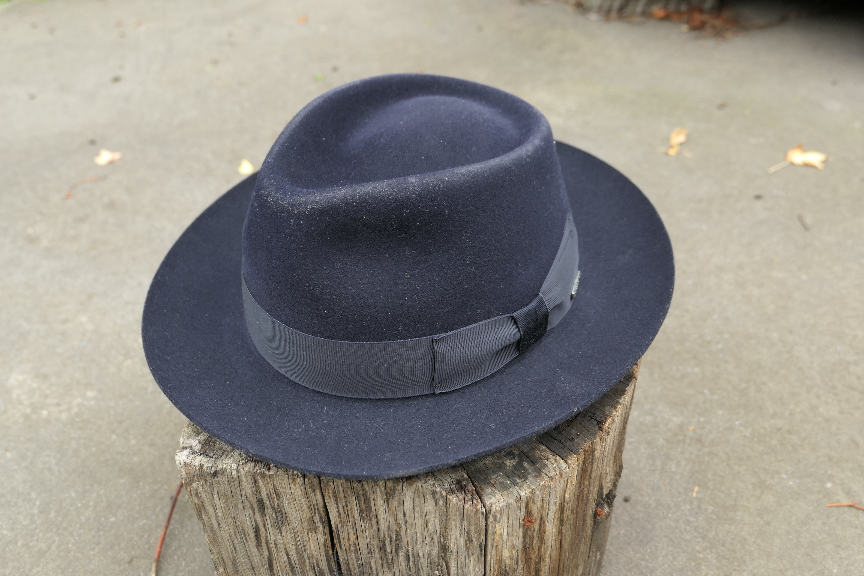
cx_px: 432
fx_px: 840
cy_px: 288
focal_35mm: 35
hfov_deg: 54.4
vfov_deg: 37.9
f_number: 2.8
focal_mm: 12.8
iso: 125
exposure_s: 1/100
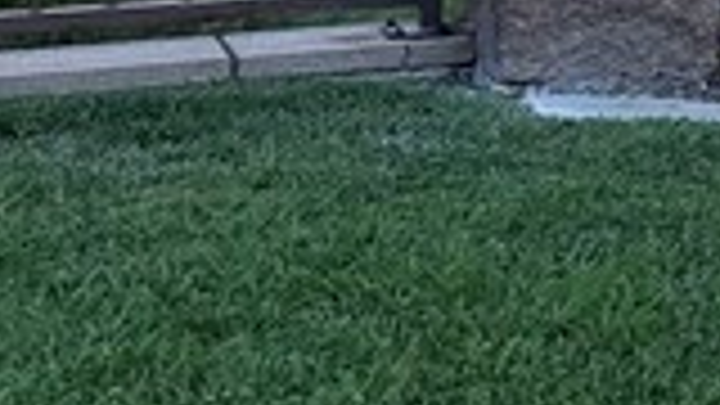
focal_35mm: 181
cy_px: -590
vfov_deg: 6.4
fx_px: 3456
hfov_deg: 9.4
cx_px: 2151
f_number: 1.6
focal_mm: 5.96
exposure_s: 1/850
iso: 50
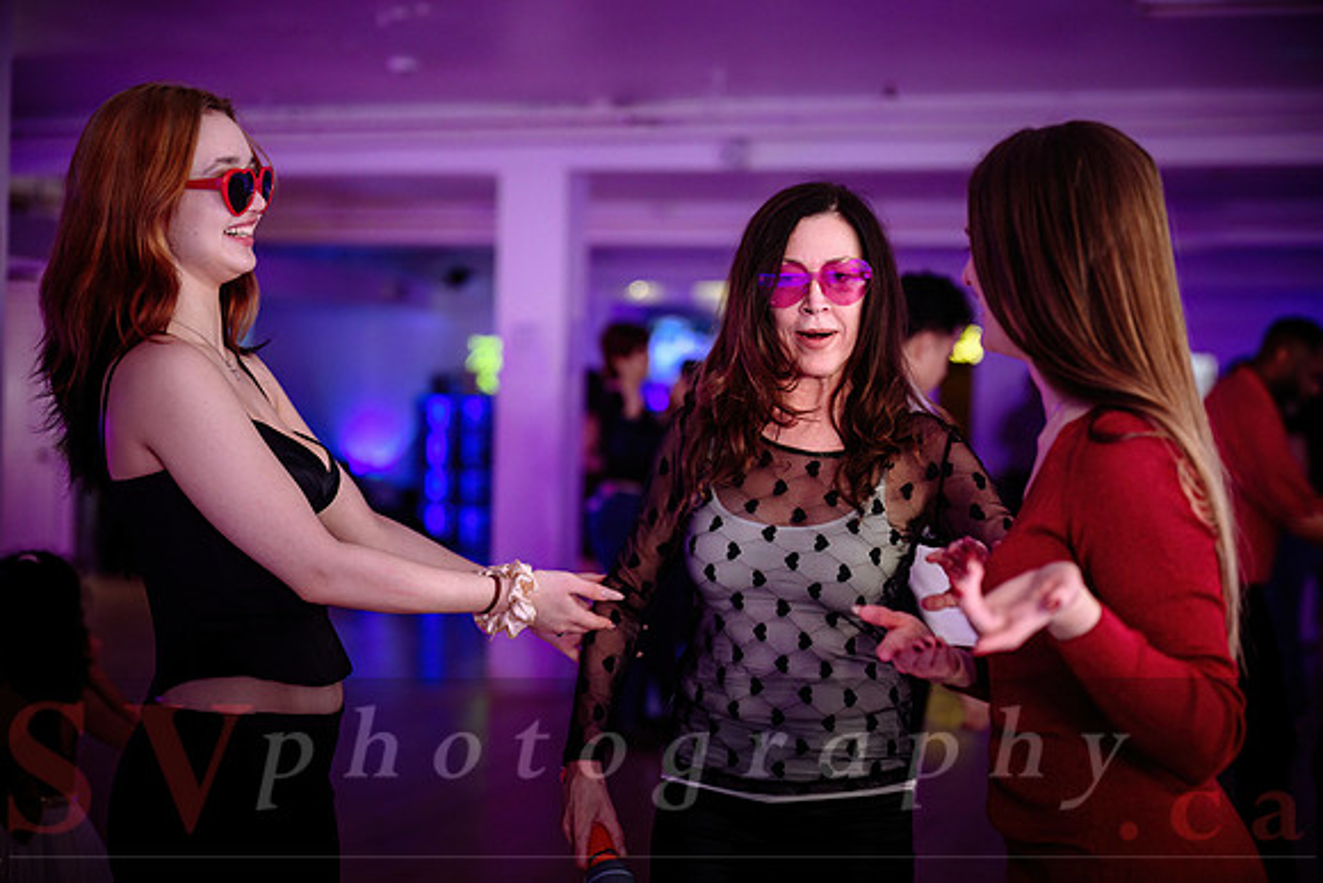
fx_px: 2132
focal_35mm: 58
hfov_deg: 34.5
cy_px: 442
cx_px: 662
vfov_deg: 23.4
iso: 1600
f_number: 2
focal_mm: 58
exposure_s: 1/200
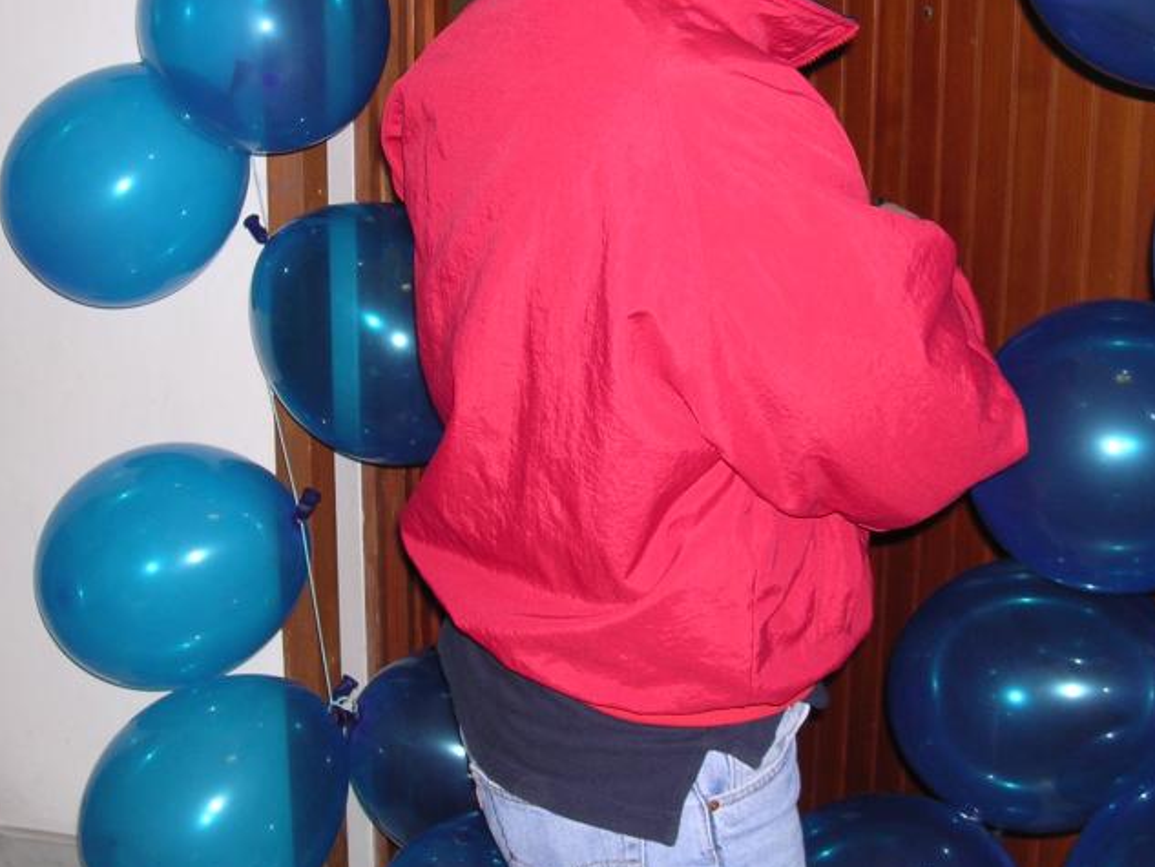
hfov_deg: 39.6
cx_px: 555
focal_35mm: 48
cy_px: 358
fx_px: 1602
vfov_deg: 30.2
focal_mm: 5.8
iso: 142
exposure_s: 1/60.1
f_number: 2.8
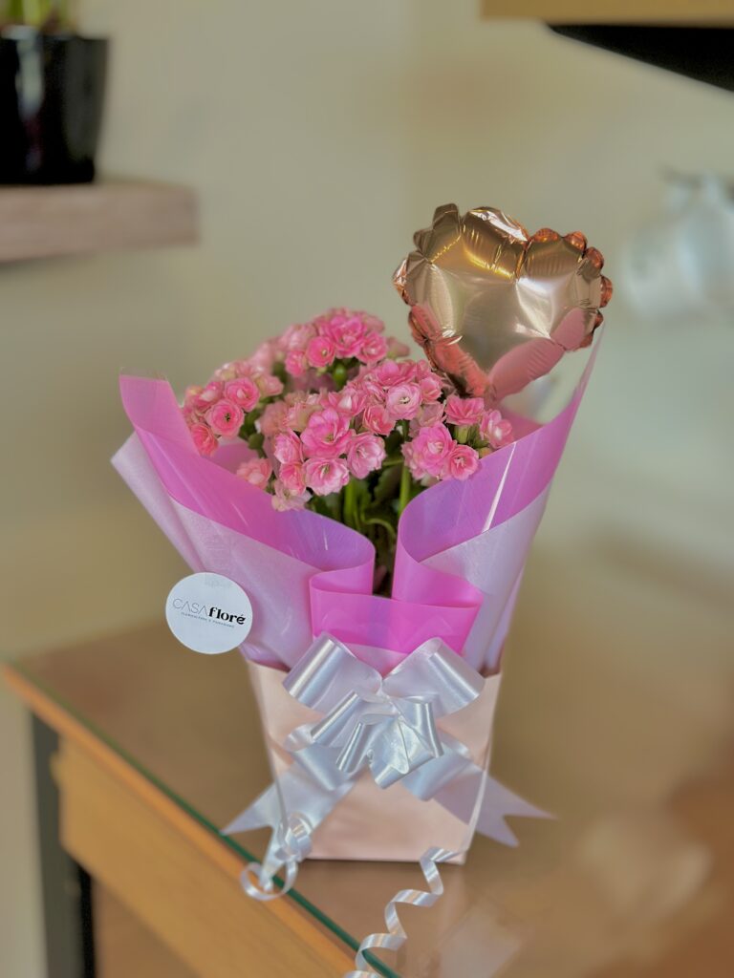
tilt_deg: -16.0
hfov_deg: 30.3
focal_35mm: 48
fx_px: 1357
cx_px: 367
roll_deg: -1.4
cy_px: 489
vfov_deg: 39.7
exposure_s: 1/389
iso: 80
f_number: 1.78
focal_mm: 6.86
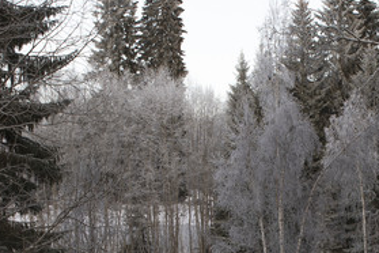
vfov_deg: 15.8
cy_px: 273
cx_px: 300
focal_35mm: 84
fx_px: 884
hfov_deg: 23.8
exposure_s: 1/30
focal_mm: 26
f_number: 10
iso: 100
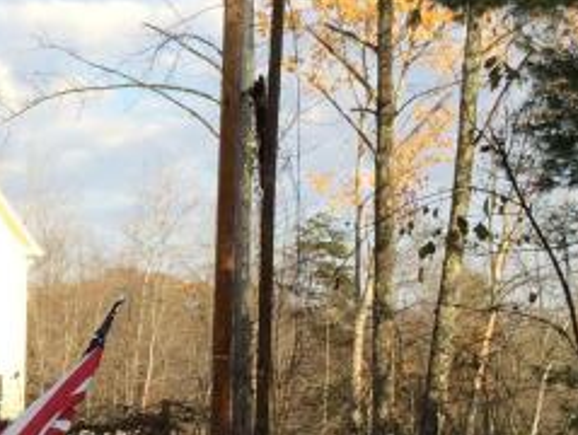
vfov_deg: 11.7
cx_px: -283
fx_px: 2074
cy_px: 515
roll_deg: -0.8
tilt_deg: -4.2
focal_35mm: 124
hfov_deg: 14.8
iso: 32
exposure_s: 1/733
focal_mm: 4.15
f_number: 2.2
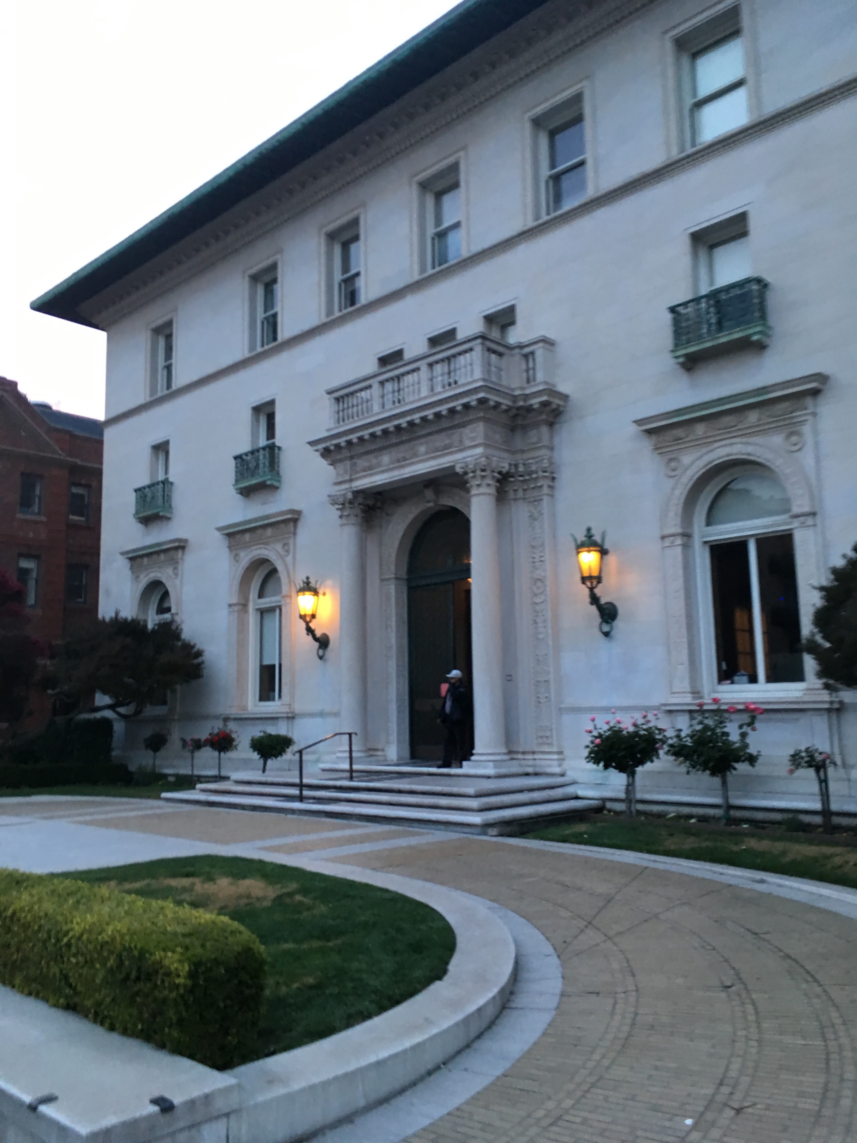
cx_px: 428
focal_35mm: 29
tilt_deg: +9.1
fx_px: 957
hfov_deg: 48.2
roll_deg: -0.5
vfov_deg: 61.7
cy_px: 572
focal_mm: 4.15
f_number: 2.2
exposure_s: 1/30
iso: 100
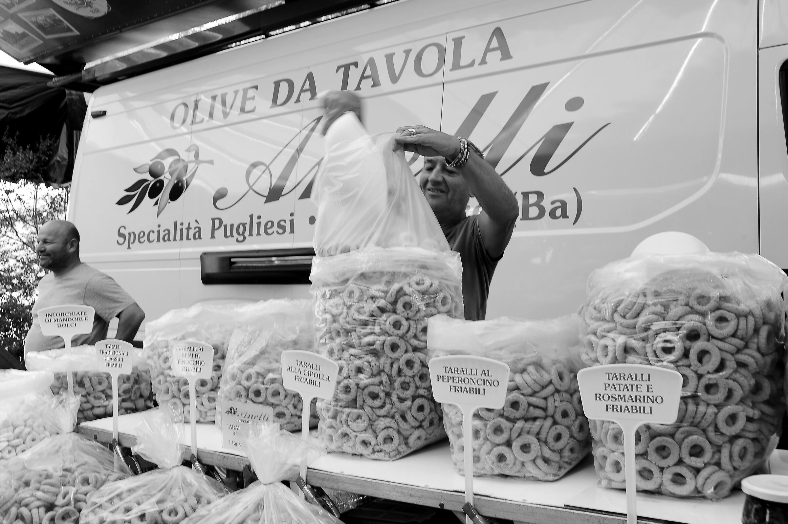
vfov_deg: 41.1
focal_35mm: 32
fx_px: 700
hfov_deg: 58.7
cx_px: 394
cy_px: 262
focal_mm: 32
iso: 320
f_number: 11
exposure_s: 1/30
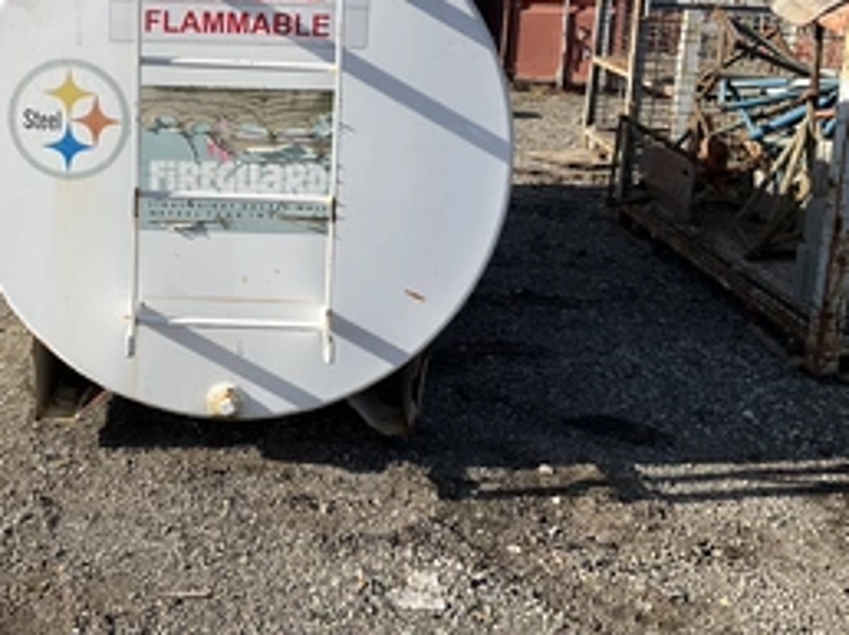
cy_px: 145
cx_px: 234
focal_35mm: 45
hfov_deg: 41.1
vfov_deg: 31.5
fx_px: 1103
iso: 25
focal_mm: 3
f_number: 1.8
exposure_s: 1/2058
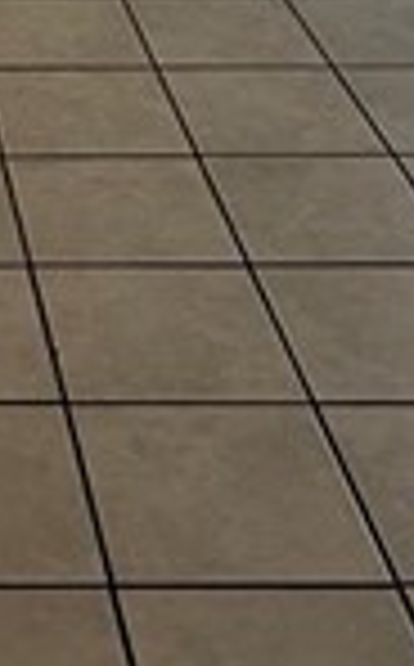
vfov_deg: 16.4
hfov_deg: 12.0
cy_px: -594
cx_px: -220
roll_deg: +1.4
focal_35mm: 103
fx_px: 1867
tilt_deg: -4.5
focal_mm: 2.22
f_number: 2.2
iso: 125
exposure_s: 1/120
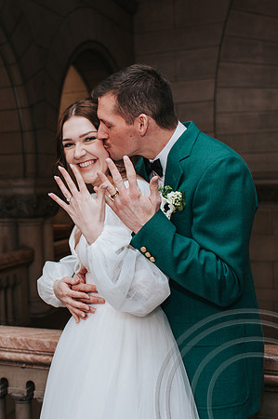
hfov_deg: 25.0
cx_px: 59
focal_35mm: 53
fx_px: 617
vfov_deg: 37.5
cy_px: 208
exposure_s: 1/200
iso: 800
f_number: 3.2
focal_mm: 35
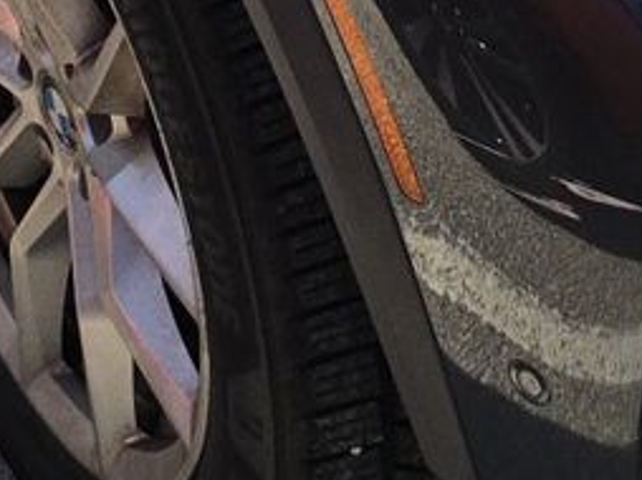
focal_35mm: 145
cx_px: 538
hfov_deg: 13.5
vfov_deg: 9.4
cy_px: -571
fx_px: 2687
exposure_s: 1/6572
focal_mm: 6.5
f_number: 1.4
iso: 64
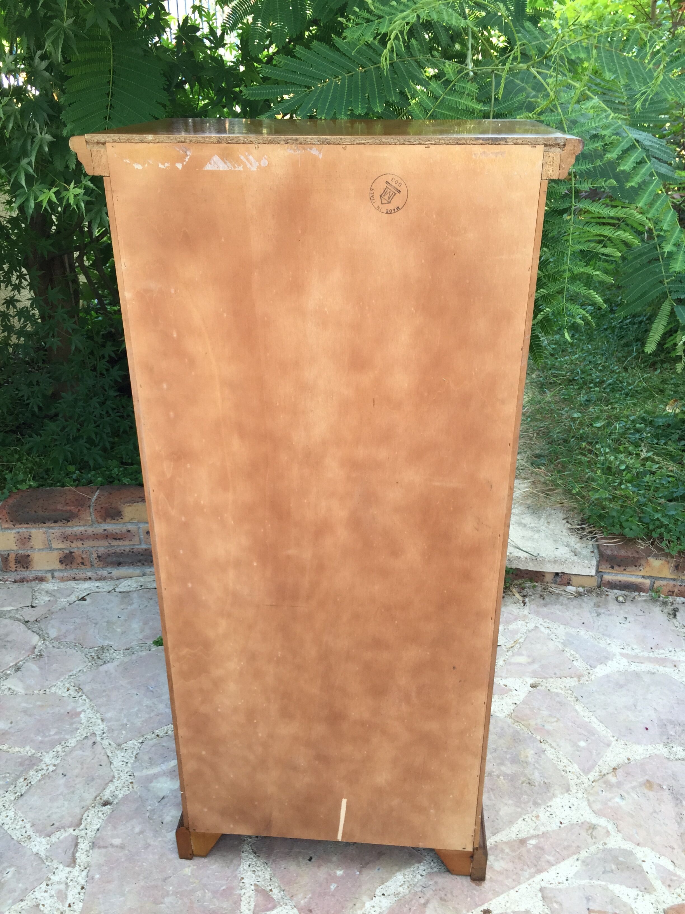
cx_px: 342
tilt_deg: -28.3
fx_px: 765
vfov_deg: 61.7
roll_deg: -0.9
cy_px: 457
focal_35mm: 29
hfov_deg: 48.2
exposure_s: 1/60
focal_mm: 4.15
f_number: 2.2
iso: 32
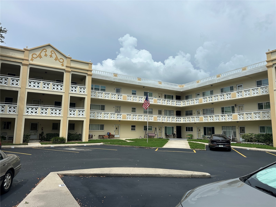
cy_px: 104
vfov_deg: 56.8
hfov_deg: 71.6
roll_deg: -1.4
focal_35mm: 24
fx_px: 191
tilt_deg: +7.2
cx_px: 138
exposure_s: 1/7042
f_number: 1.78
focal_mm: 6.86
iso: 80
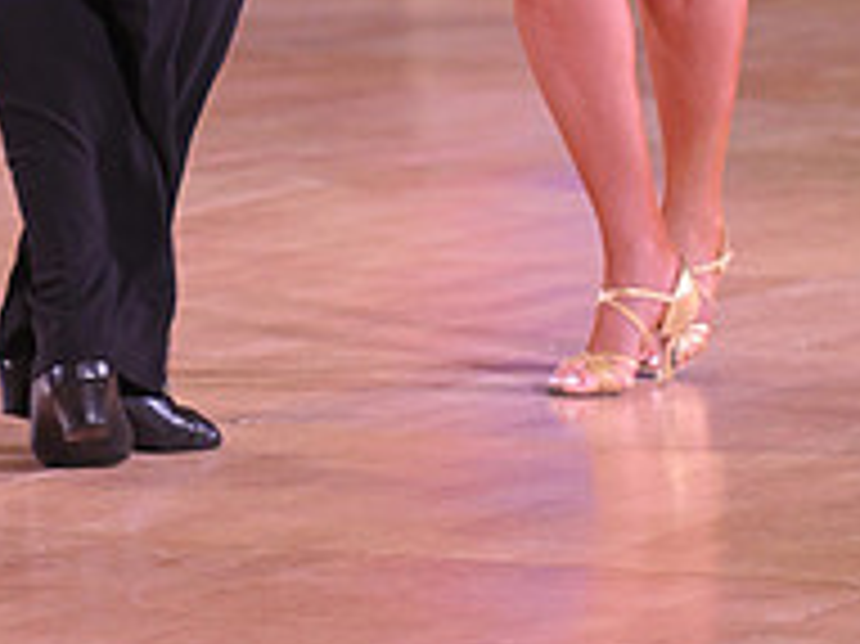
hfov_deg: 5.6
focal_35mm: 351
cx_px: 124
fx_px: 8715
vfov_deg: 4.2
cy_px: -396
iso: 2500
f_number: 4.5
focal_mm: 120
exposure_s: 1/320
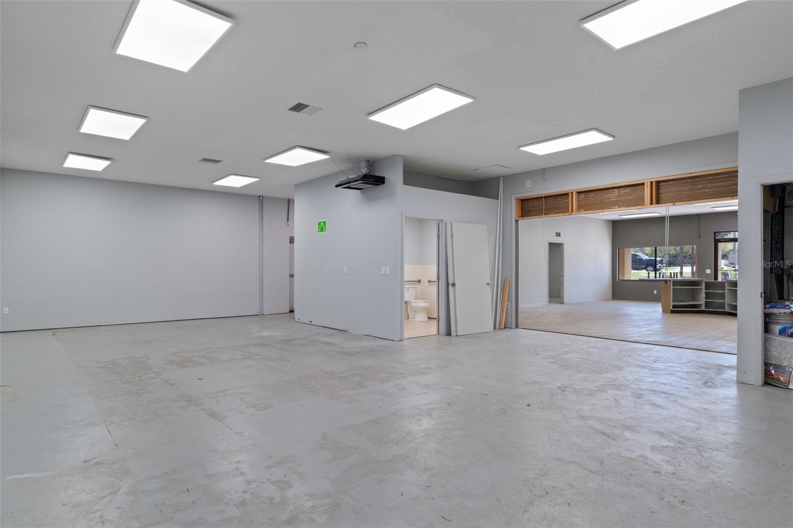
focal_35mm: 20
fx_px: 429
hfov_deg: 85.4
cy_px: 264
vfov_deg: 63.2
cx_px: 396
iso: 320
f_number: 8
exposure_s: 1/3
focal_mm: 13
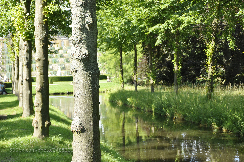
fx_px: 508
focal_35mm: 75
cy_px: 81
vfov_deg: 18.1
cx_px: 122
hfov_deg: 27.0
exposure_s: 1/125
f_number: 7.1
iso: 200
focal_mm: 50
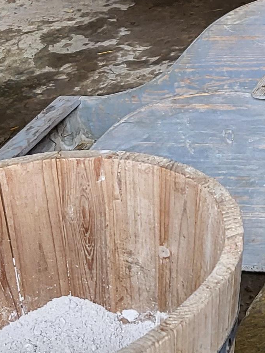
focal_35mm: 115
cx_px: 420
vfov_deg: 16.7
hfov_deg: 12.2
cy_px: -12
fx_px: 1174
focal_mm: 5.4
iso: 125
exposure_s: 1/100
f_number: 1.8
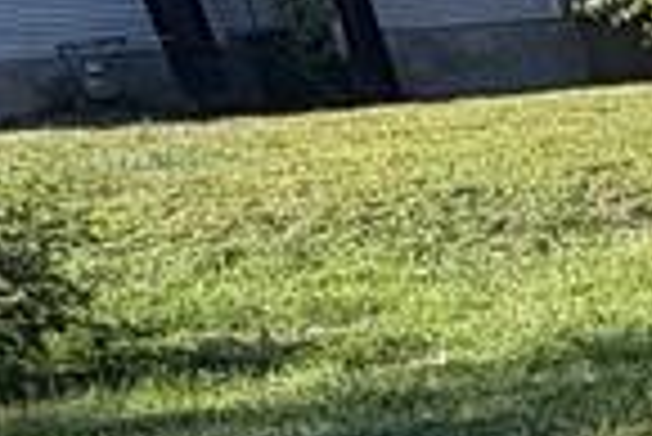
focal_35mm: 103
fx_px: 1867
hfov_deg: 12.7
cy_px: 688
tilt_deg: -22.5
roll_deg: +5.2
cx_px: 1745
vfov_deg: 12.5
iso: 40
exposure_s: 1/596
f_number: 2.2
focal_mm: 2.22
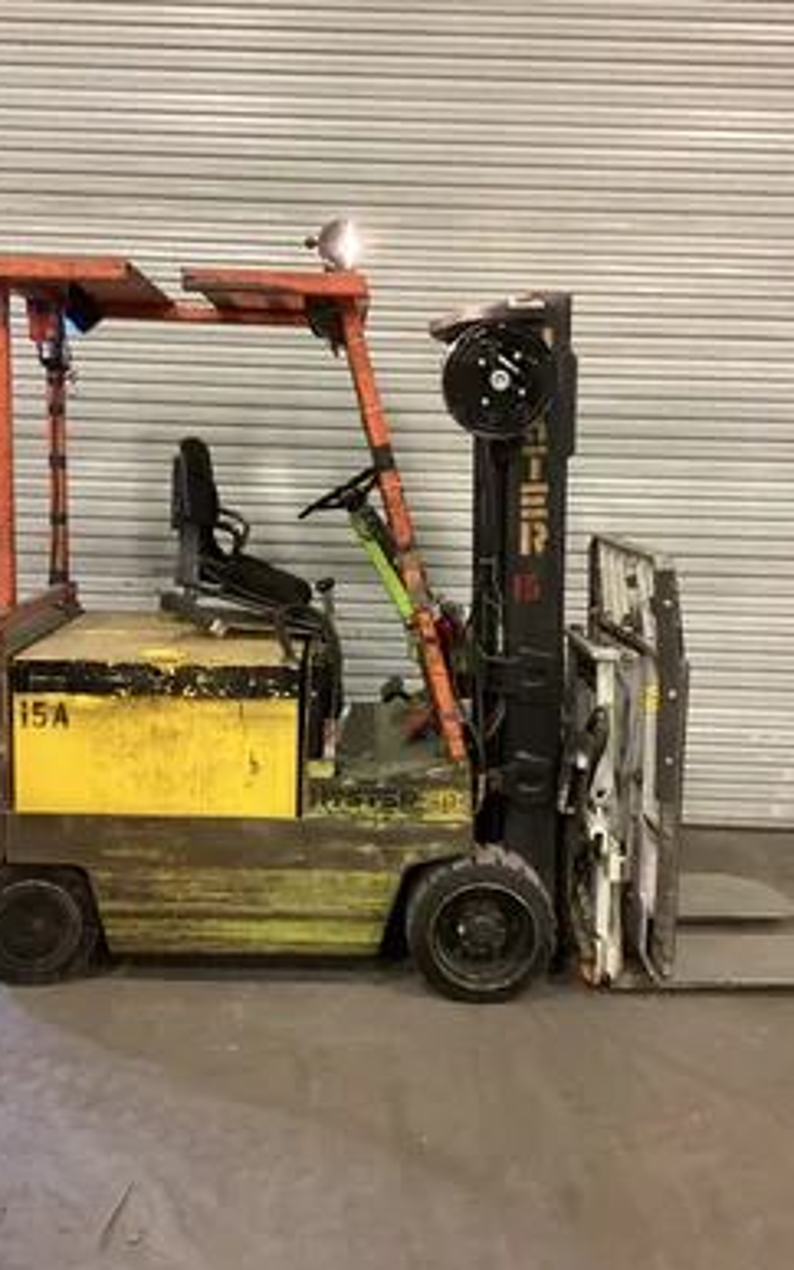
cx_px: 367
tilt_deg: -7.9
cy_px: 630
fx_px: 1177
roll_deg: +0.2
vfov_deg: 56.7
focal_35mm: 34
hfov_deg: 37.3
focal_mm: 3.3
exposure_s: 1/30
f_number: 2.4
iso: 400
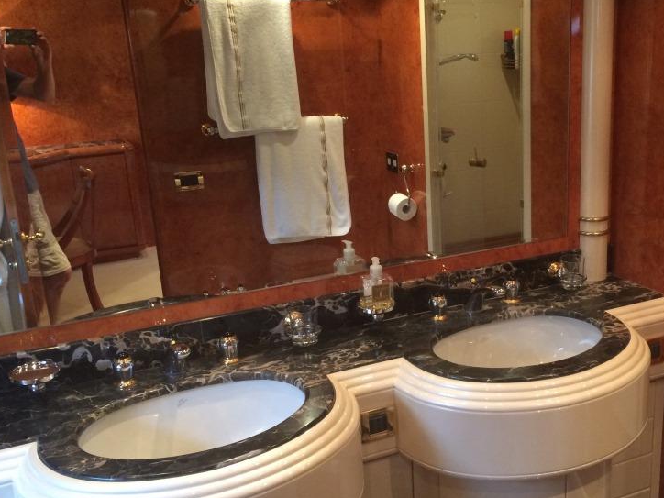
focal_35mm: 41
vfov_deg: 35.1
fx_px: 786
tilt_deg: -16.4
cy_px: 259
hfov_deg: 45.3
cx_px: 428
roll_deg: +1.1
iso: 250
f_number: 2.2
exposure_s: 1/33
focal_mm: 4.15
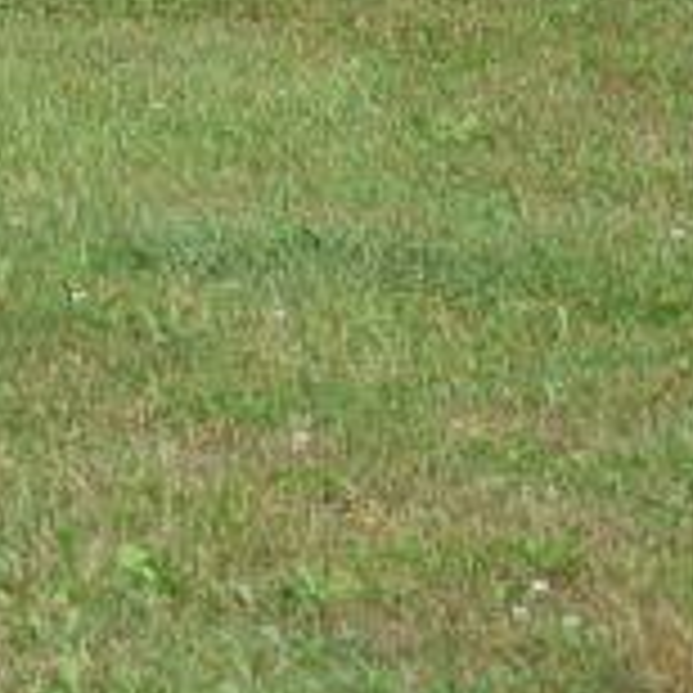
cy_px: -1184
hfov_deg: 3.5
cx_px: -670
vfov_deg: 3.5
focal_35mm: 497
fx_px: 11257
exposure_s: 1/250
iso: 200
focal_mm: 40
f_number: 8
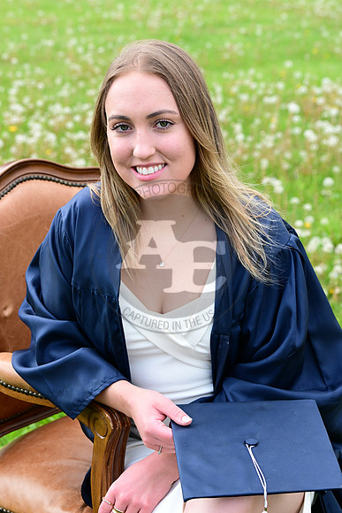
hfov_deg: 16.7
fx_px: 1168
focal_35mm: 82
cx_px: 171
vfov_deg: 24.8
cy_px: 256
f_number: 7.1
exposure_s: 1/800
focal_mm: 82
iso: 1000
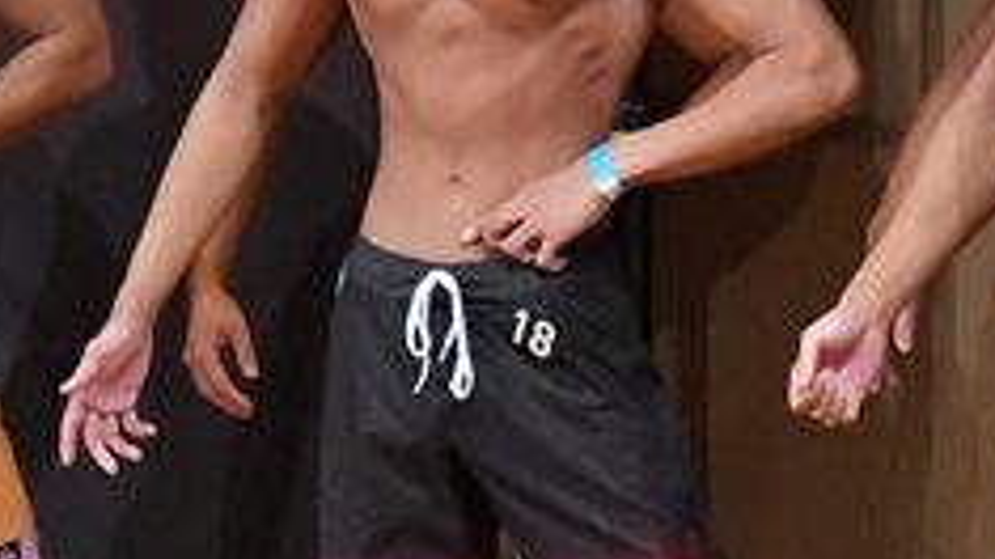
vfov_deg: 1.5
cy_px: 411
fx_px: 21864
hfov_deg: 2.6
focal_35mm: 829
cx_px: 324
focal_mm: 160
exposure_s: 1/400
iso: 10000
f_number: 5.6
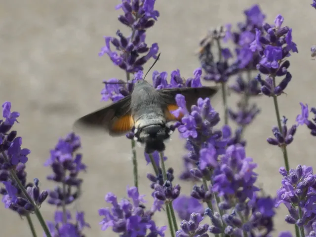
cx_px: 158
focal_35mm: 217
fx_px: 1981
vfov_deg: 6.8
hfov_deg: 9.1
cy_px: 118
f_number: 5.5
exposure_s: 1/400
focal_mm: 38.9
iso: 80
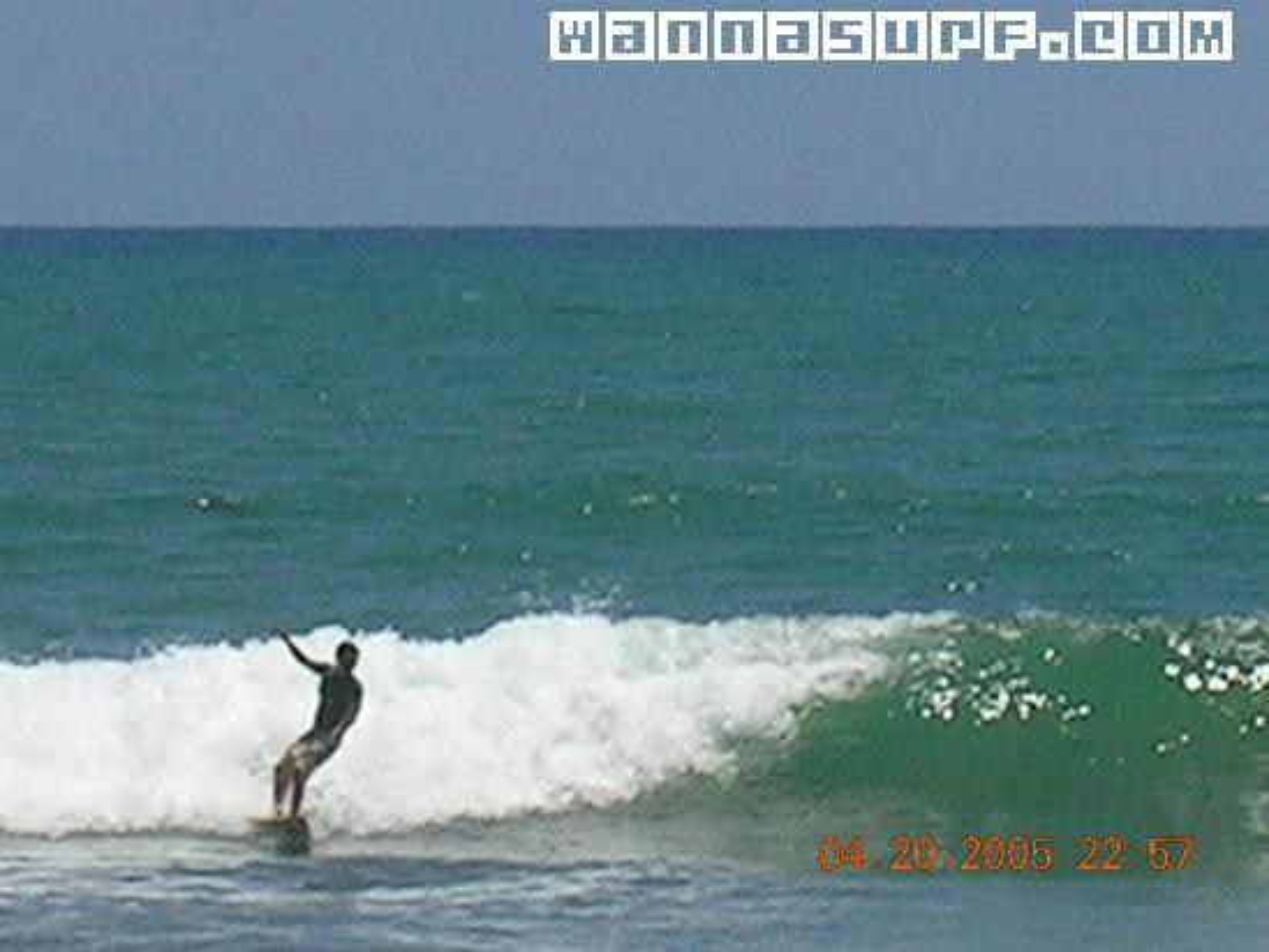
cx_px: 634
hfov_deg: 4.7
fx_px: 15400
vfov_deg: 3.5
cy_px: 476
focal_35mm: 420
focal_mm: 64.8
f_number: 8.2
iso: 50
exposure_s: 1/346
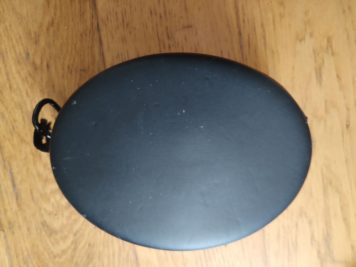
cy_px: 134
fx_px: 267
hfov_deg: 67.3
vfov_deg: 53.1
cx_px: 178
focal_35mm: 26
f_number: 1.8
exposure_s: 1/16.7
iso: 1899
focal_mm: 4.75
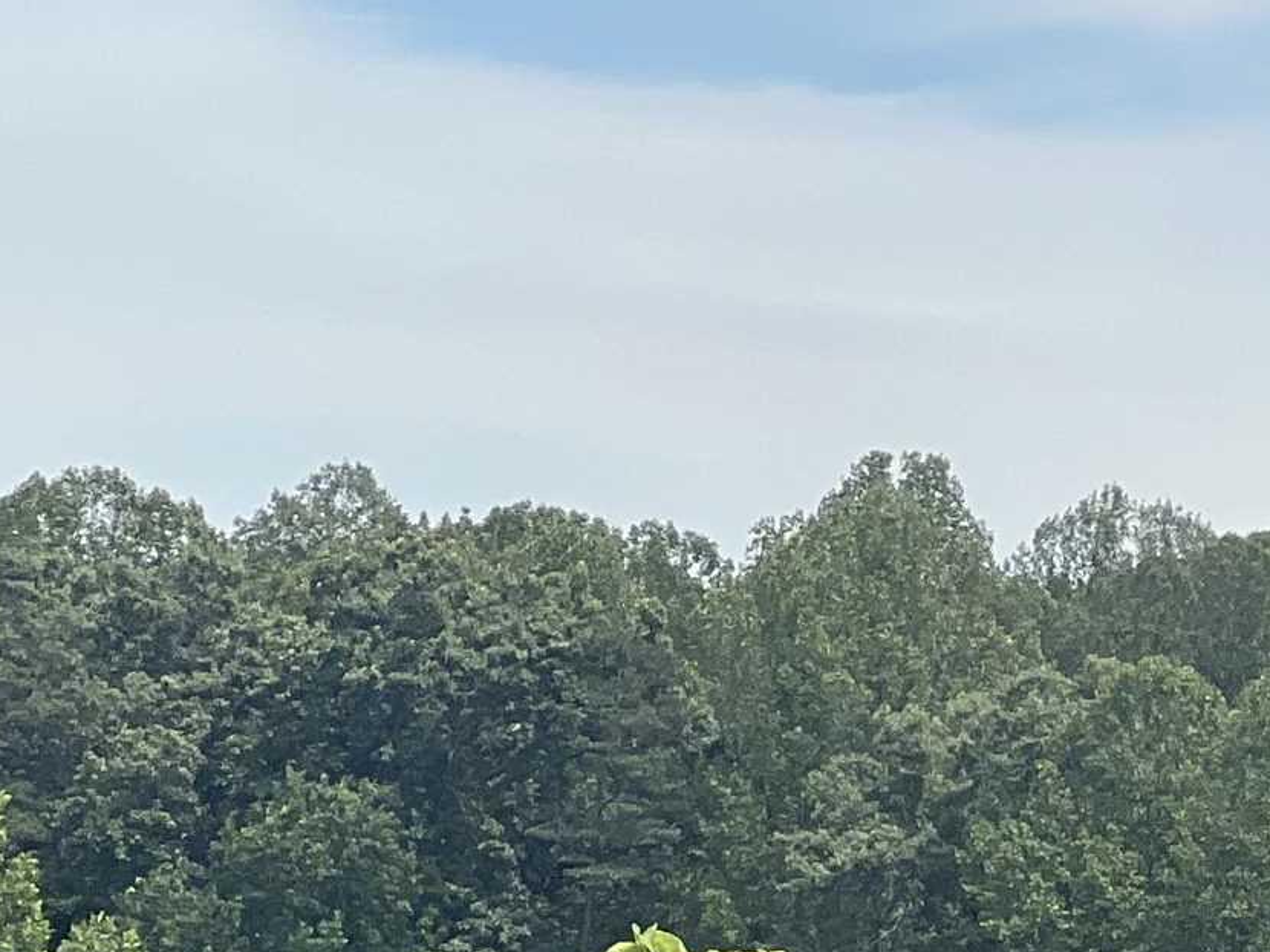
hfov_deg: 6.9
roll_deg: -2.0
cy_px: 722
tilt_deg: +0.3
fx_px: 10453
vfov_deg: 5.2
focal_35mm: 285
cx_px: 1579
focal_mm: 9
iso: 32
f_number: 2.8
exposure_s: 1/951
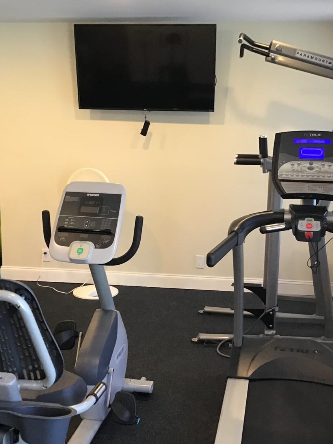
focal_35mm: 44
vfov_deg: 42.9
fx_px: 564
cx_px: 171
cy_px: 235
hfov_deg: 32.9
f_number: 2.4
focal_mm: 3.3
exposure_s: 1/30
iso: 100
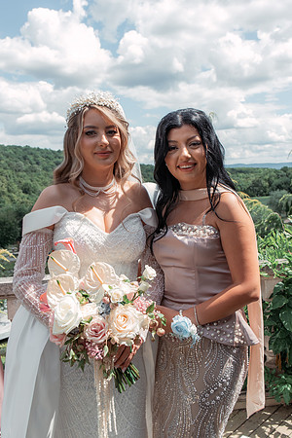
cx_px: 146
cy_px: 219
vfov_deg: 54.4
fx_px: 426
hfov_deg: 37.9
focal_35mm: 35
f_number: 8
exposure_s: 1/320
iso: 200
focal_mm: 35
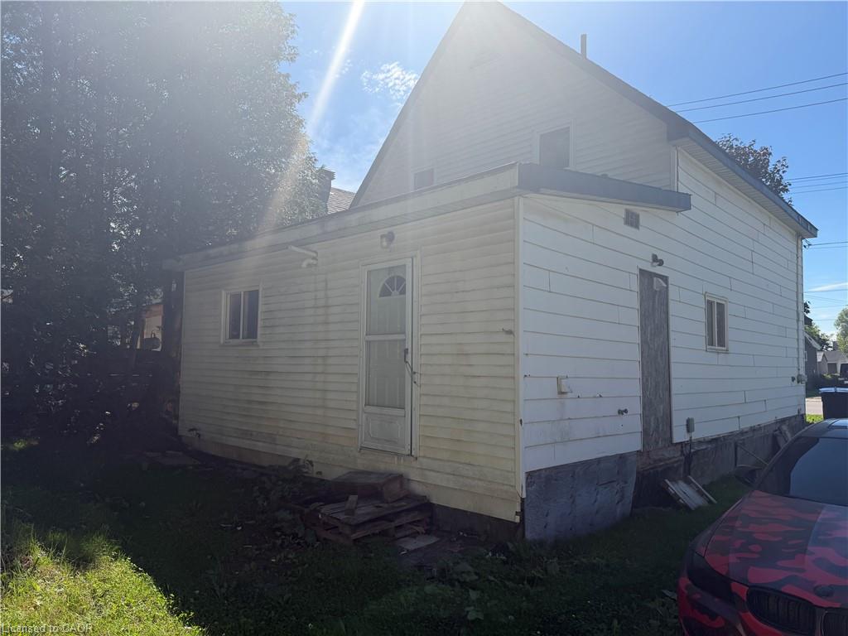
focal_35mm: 24
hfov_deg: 71.6
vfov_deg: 56.8
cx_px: 424
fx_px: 588
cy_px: 318
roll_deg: +0.3
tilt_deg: +3.0
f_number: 1.78
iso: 100
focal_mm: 6.76
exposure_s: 1/5714
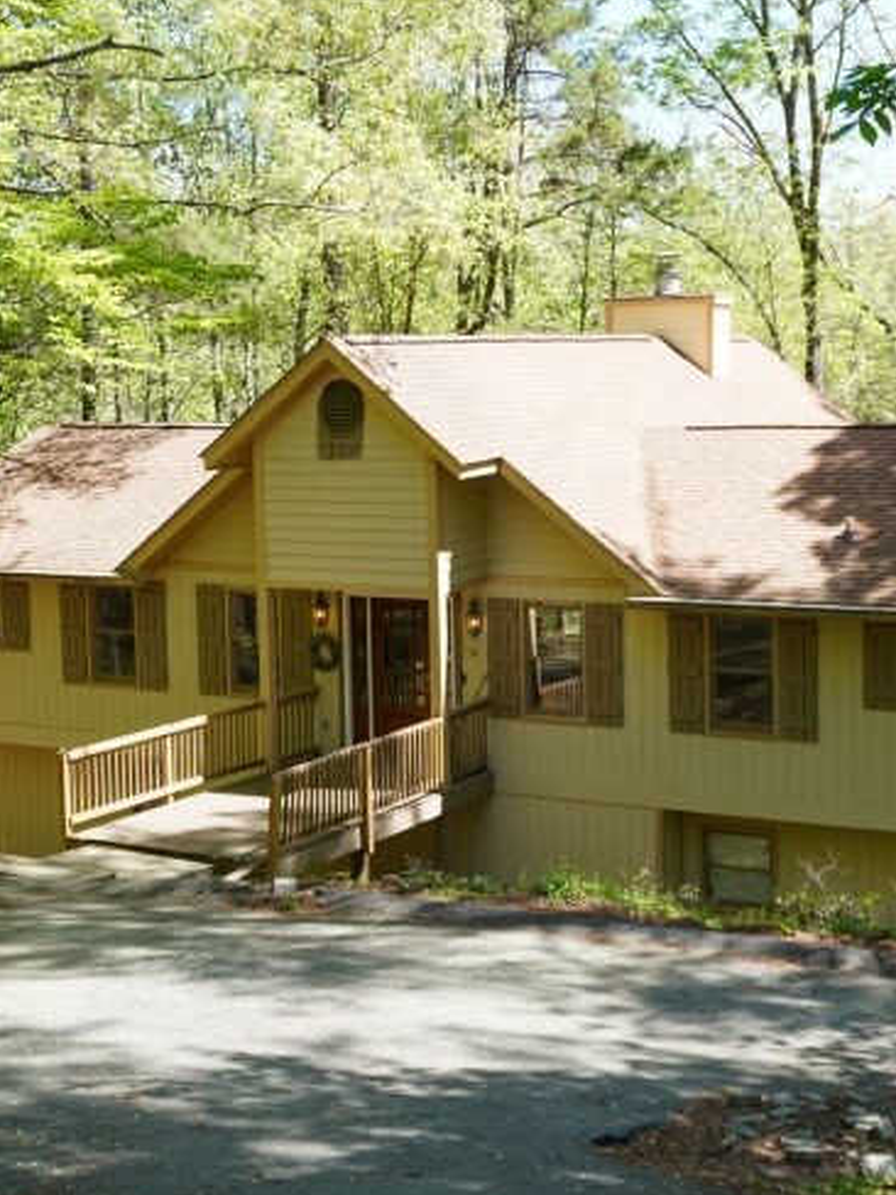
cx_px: 497
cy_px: 593
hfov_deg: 24.5
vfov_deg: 32.3
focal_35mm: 60
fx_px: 2064
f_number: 5
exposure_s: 1/125
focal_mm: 25
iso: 100
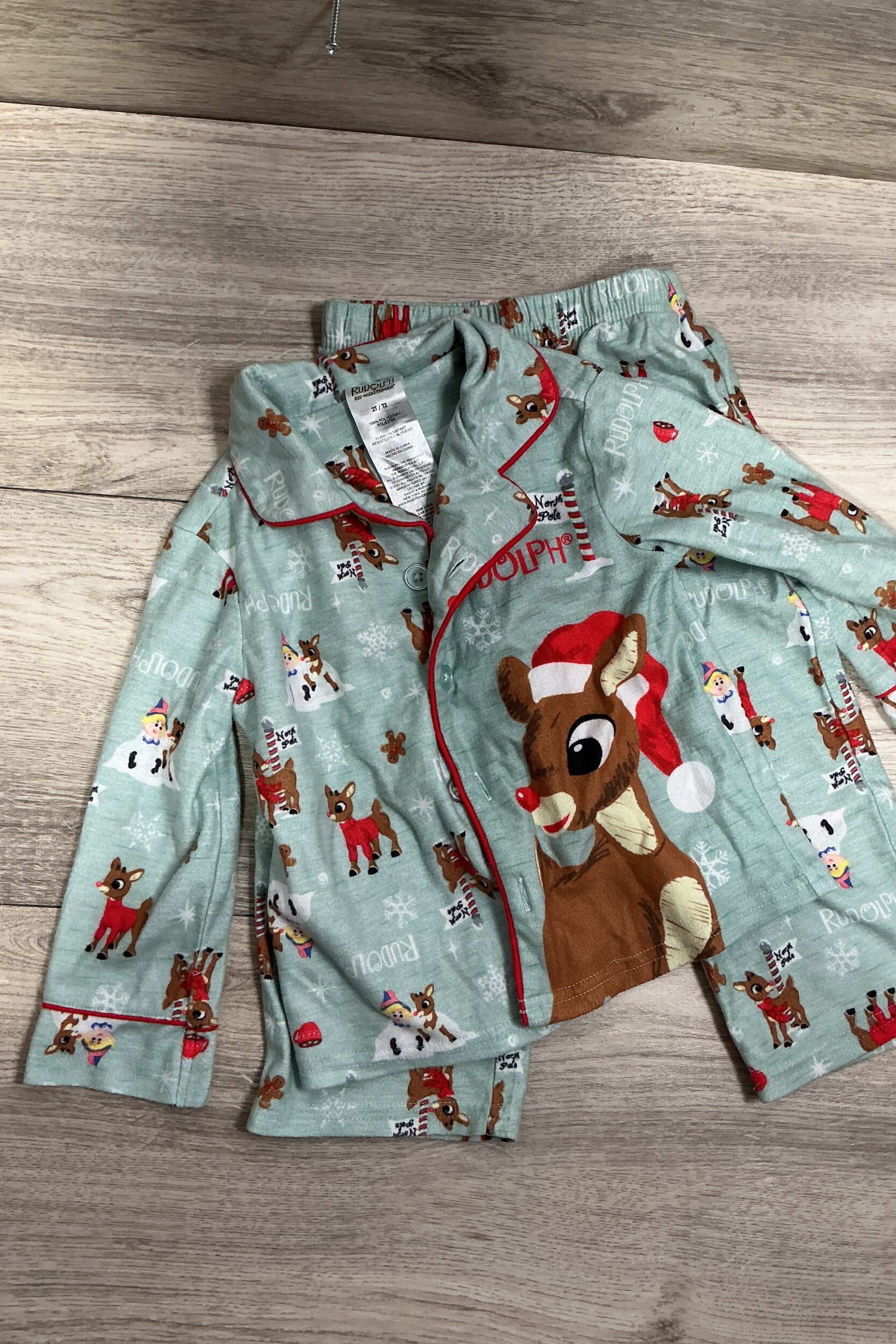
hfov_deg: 42.3
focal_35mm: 31
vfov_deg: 60.3
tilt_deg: -83.7
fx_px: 1157
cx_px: 504
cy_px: 672
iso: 50
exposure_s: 1/50
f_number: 1.8
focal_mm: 3
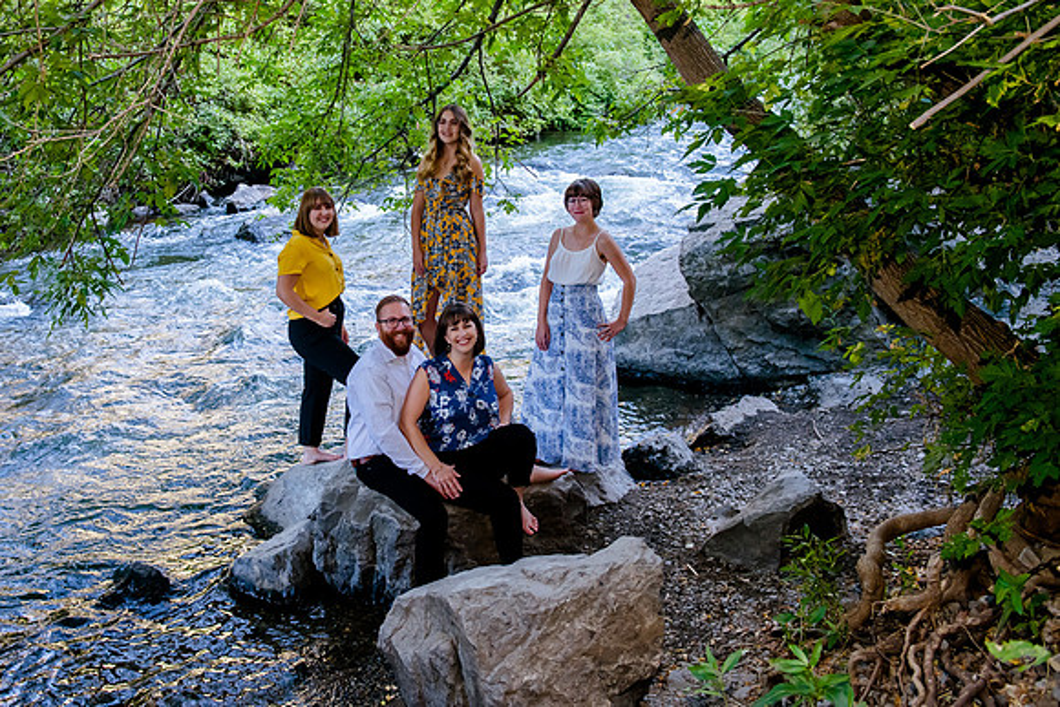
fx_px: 1191
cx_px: 390
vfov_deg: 33.0
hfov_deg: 47.5
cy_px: 278
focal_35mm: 40
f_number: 5
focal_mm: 32
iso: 1600
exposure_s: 1/160
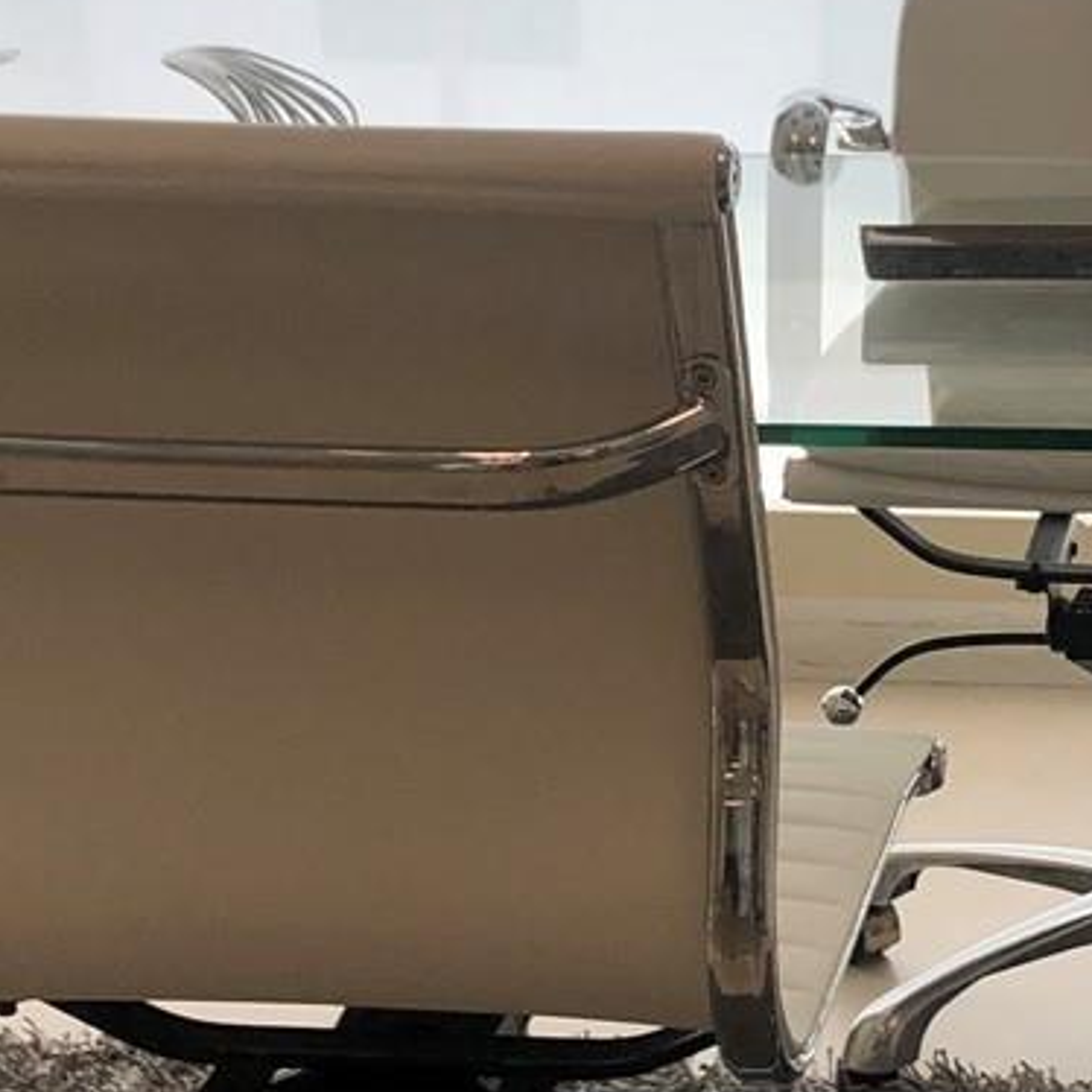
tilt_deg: -16.3
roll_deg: -0.6
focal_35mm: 106
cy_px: 450
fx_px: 3783
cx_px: 1118
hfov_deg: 16.1
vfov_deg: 16.4
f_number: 1.8
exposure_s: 1/208
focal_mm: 3.99
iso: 20
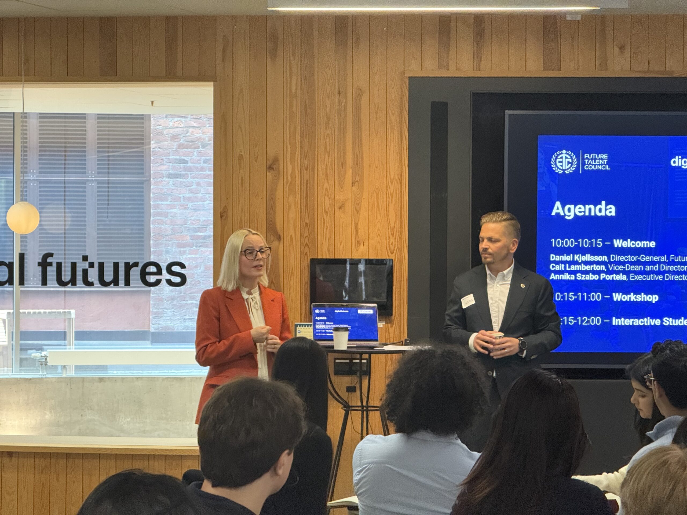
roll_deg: +0.1
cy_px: 258
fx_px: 2382
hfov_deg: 16.4
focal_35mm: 120
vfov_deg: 12.3
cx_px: 344
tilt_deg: +0.1
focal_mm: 15.66
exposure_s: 1/50
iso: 640
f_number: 2.8
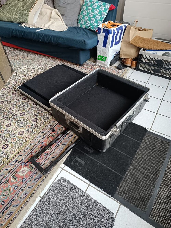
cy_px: 114
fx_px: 158
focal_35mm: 24
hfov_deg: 56.8
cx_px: 86
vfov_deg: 71.6
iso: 679
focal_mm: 6.14
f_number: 1.65
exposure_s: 1/50
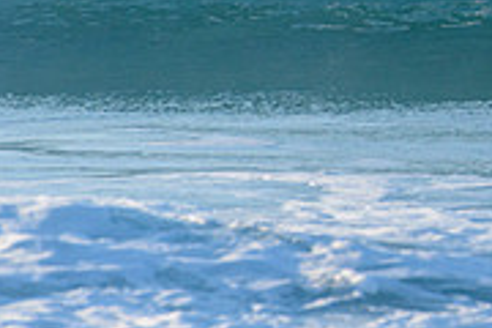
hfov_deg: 1.3
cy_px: -144
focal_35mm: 1608
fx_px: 21974
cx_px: 765
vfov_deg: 0.9
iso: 360
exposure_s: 1/2000
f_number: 5.6
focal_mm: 500
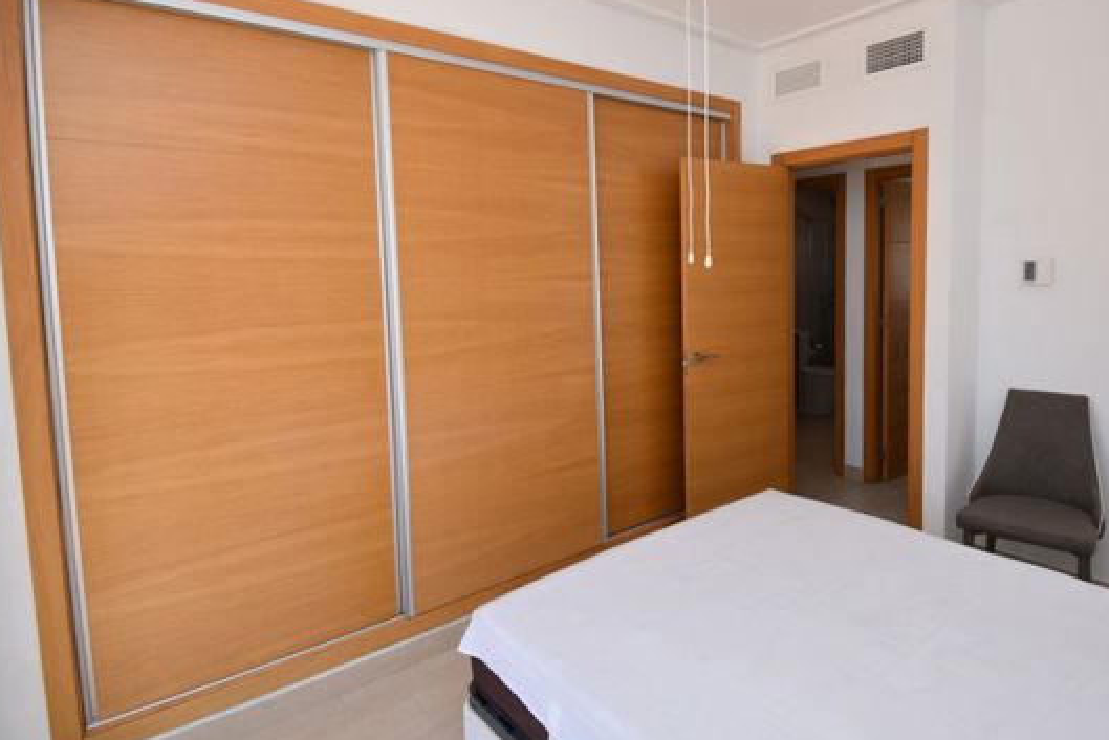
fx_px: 616
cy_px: 314
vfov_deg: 61.7
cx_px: 630
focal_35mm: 20
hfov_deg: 83.5
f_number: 5.6
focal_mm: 10
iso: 250
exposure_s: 1/250
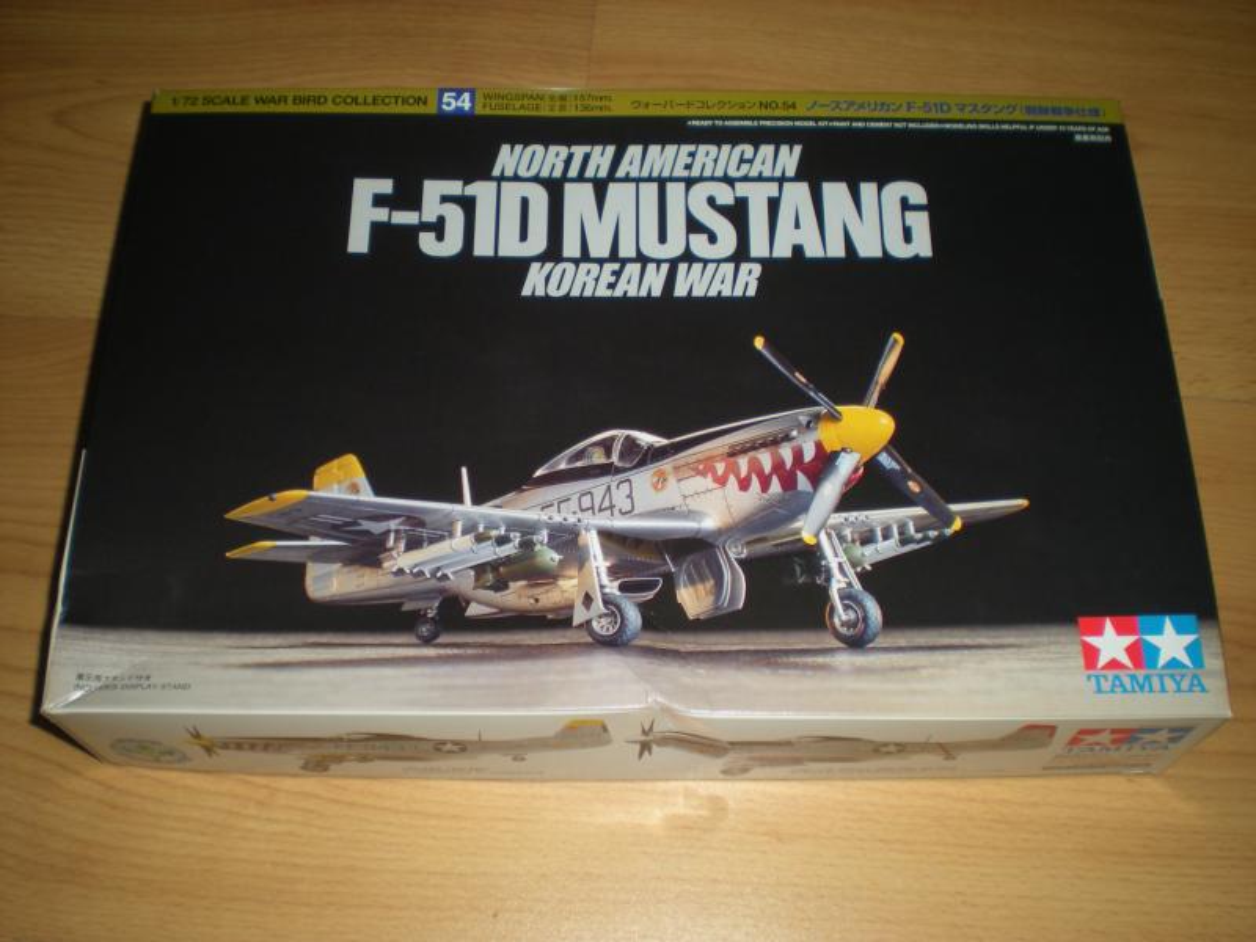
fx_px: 1379
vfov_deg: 37.7
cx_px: 628
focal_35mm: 38
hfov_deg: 49.0
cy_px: 471
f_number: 3.1
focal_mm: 6.3
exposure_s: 1/60
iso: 64
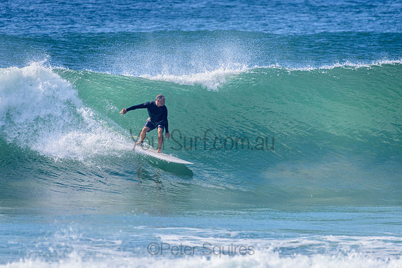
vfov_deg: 2.2
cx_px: 179
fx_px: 6840
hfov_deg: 3.4
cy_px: 139
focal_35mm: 612
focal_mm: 500
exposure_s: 1/2000
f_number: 5.6
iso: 220
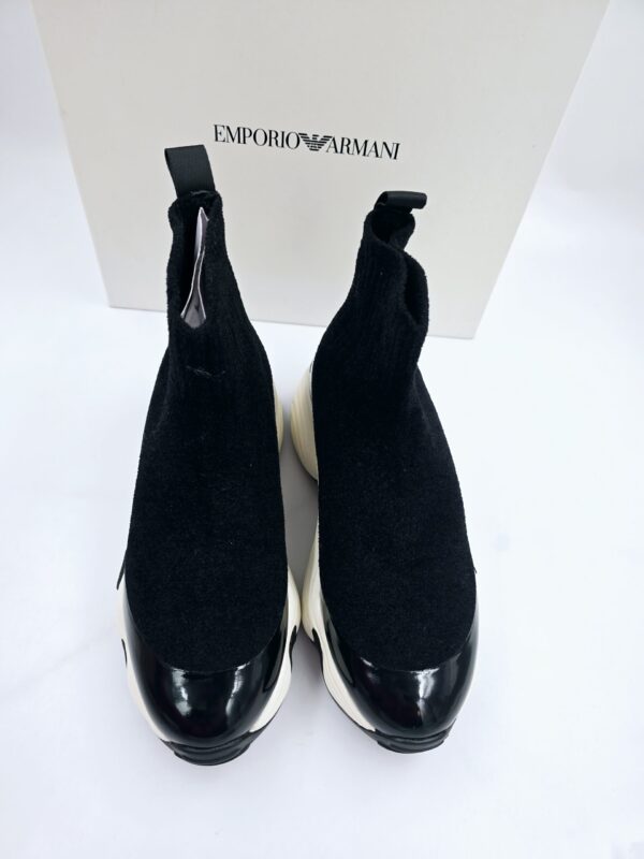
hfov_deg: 58.9
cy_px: 430
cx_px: 322
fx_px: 571
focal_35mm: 23
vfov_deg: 73.9
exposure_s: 1/180
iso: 25
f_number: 1.7
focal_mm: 6.3
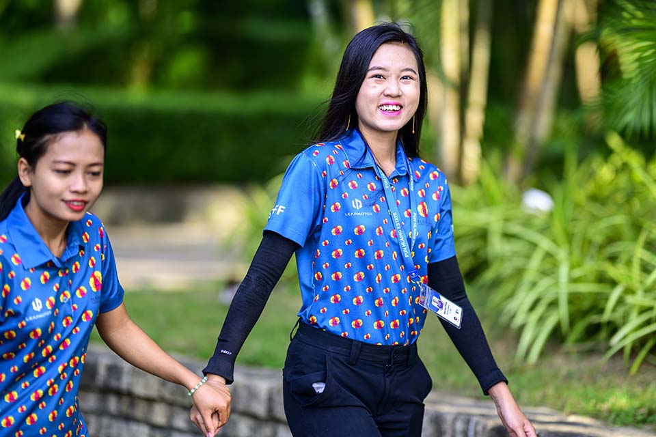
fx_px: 1549
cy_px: 218
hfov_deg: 23.9
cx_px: 328
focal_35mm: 85
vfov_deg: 16.1
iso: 90
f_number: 1.2
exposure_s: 1/1600
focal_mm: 85
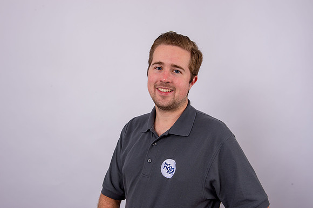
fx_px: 313
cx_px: 156
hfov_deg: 53.2
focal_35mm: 36
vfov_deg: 36.8
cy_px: 104
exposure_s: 1/200
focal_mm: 36
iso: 125
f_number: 9
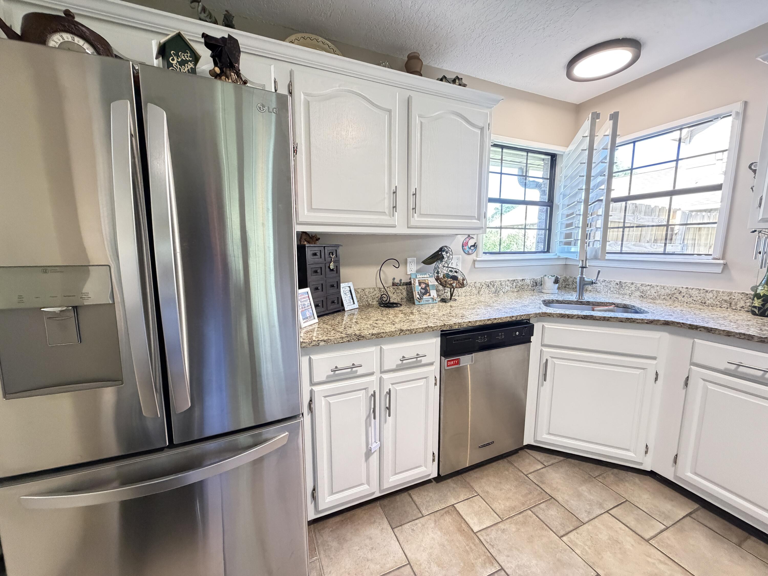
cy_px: 288
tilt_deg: -8.0
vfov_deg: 85.7
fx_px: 311
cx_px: 384
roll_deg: +0.6
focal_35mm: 14
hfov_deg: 102.1
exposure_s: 1/60
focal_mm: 2.22
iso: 640
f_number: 2.2
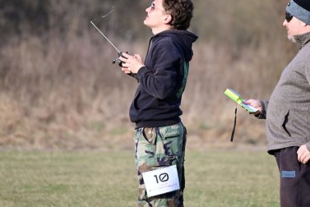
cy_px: 80
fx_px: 4541
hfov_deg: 3.9
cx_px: 173
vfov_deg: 2.6
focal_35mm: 527
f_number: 6.3
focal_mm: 400
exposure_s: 1/1600
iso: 1000
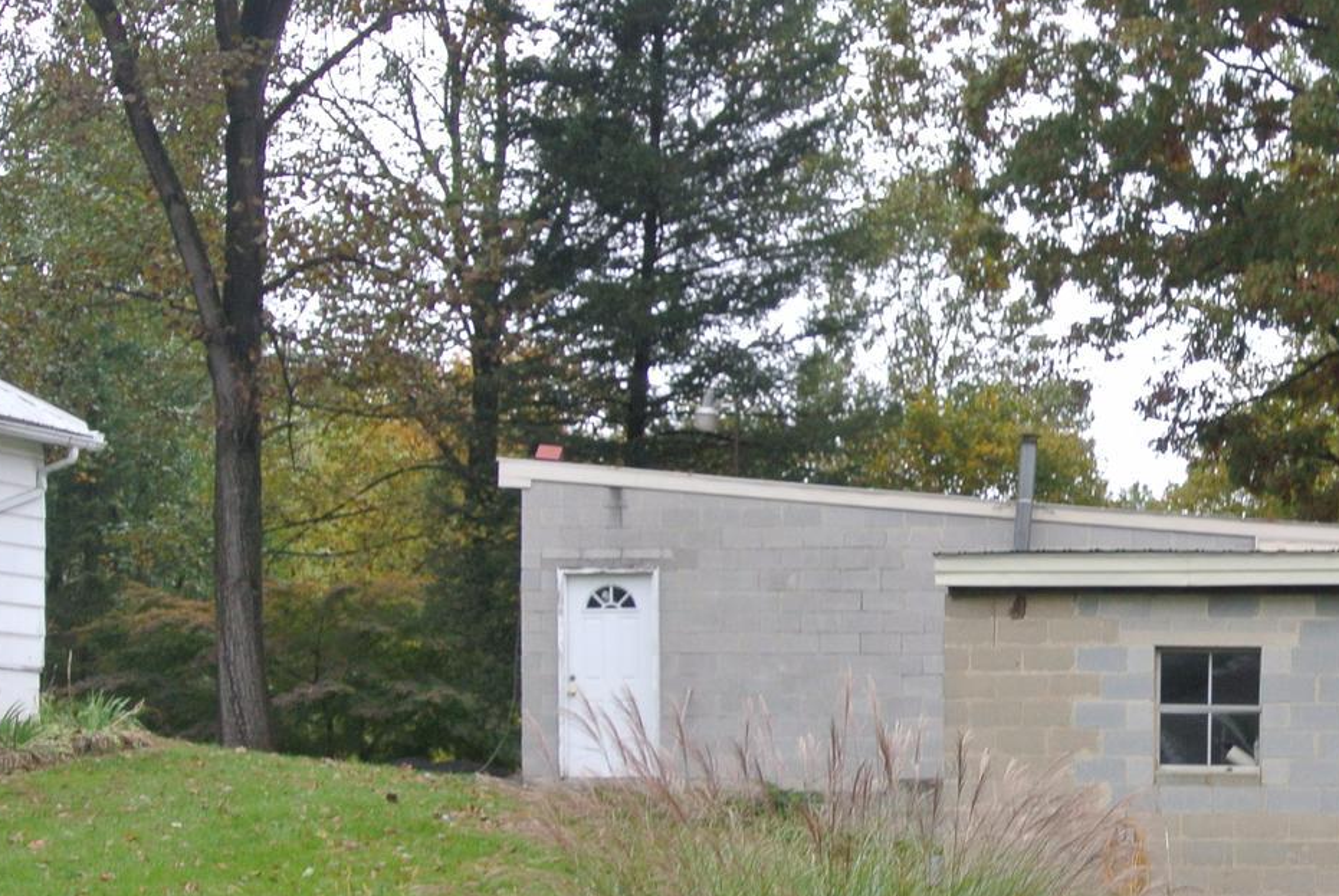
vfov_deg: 15.4
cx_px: 1244
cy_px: 790
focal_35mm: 88
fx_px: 3277
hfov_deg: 22.5
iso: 250
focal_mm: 15.1
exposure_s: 1/60
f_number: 4.2
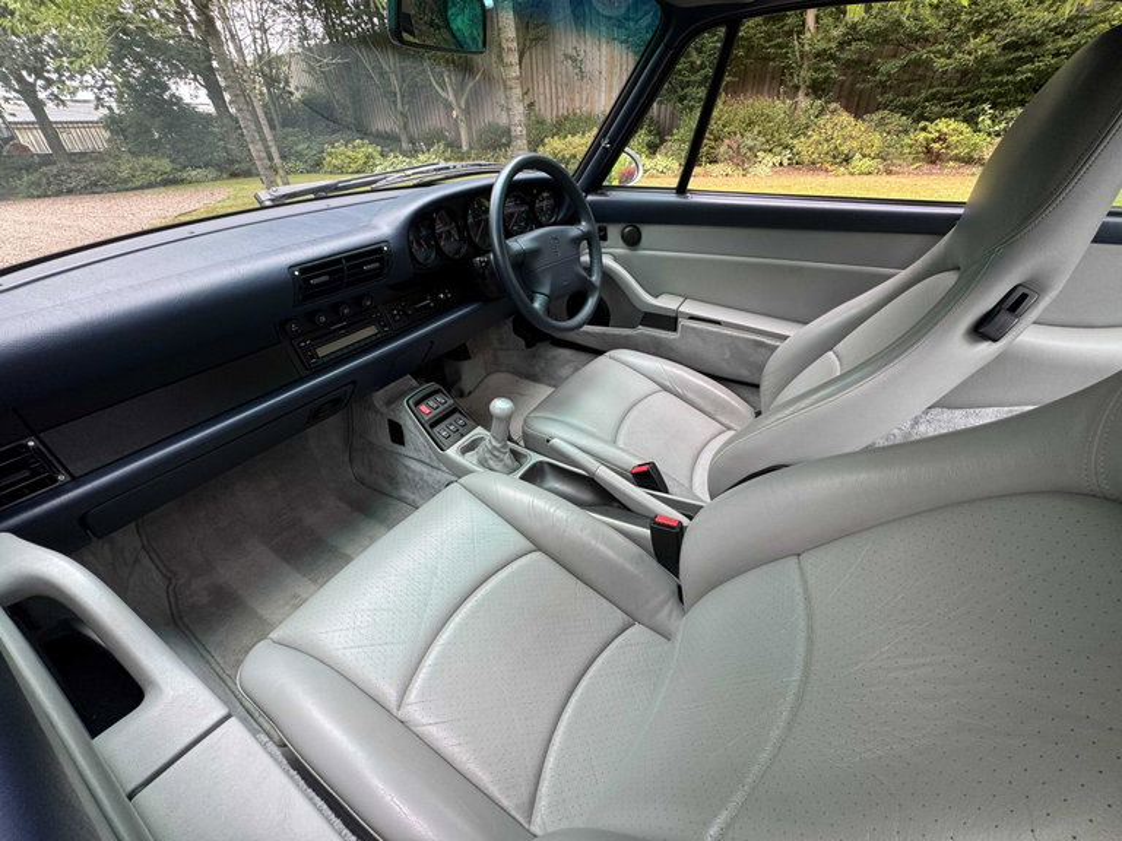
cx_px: 561
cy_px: 420
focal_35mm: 14
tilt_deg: -33.8
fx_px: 454
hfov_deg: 102.1
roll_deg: +3.0
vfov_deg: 85.7
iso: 80
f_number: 2.2
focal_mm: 2.22
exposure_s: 1/99
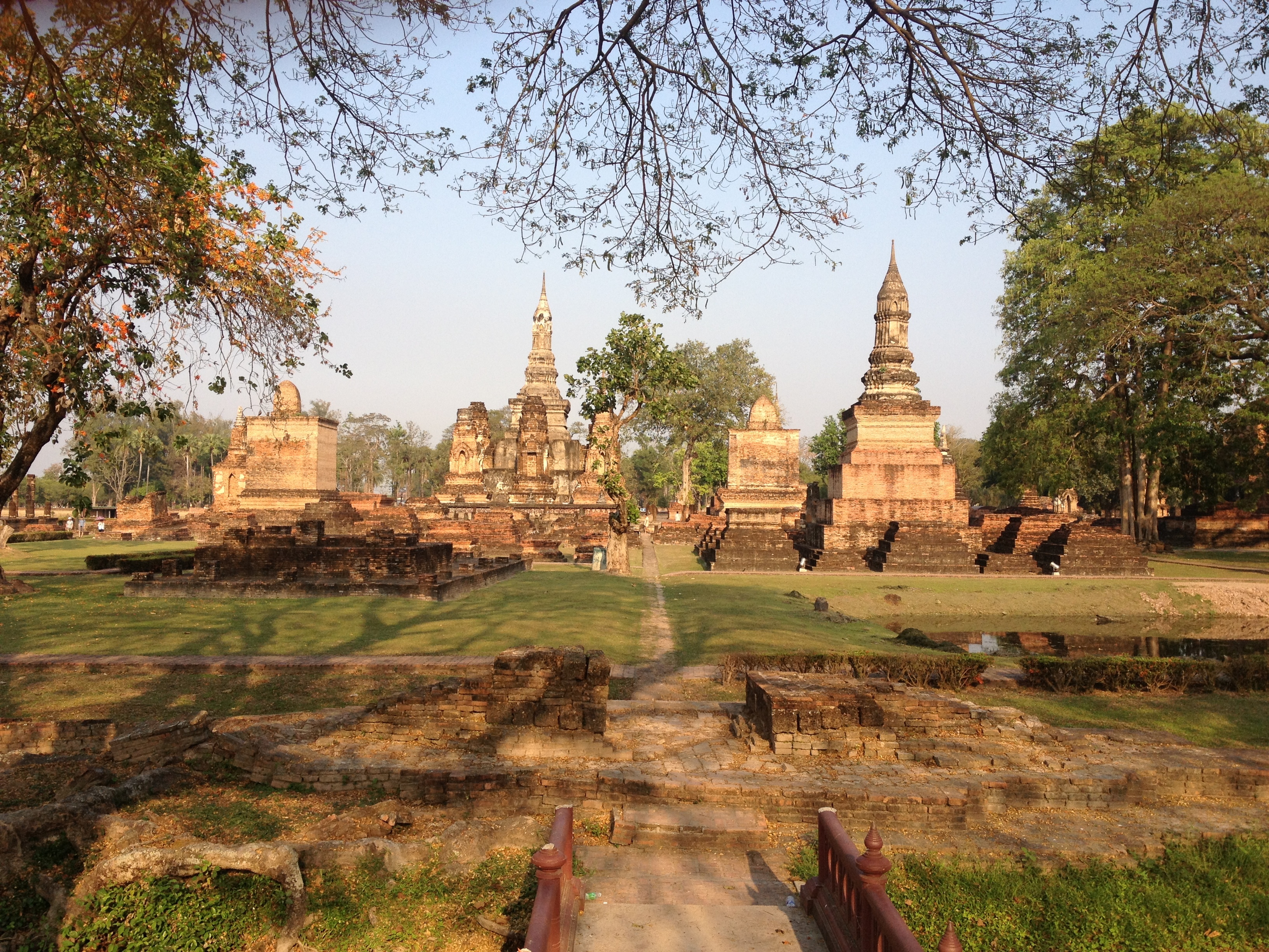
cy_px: 476
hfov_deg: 52.6
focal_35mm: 35
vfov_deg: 40.7
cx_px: 634
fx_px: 1283
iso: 50
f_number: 2.4
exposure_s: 1/812
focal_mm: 4.28
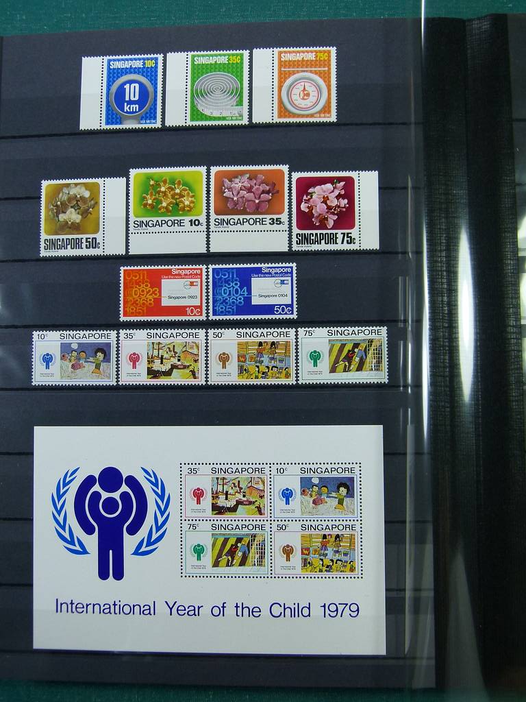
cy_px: 351
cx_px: 263
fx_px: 709
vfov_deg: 52.6
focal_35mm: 35
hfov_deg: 40.7
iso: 100
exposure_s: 1/100
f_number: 3.1
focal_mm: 6.3
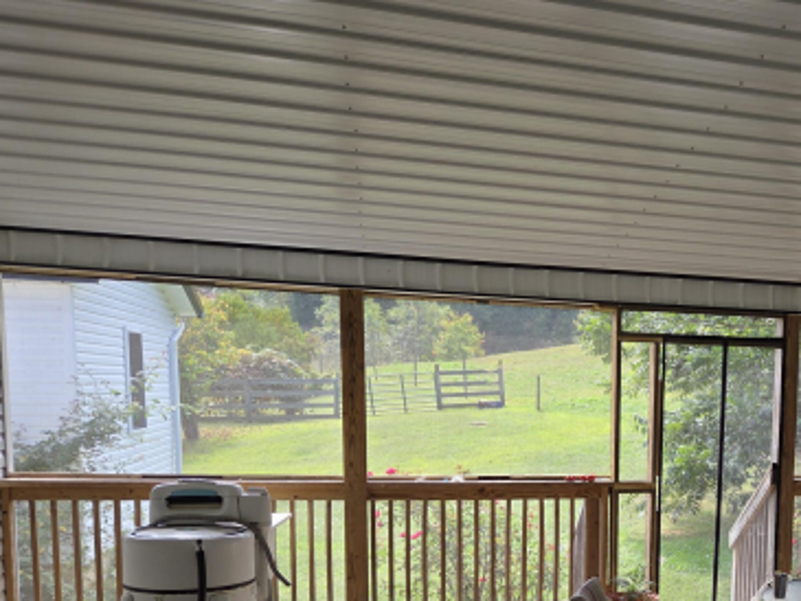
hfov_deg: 41.1
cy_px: 511
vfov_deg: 33.0
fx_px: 972
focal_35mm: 42
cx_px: 730
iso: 80
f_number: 1.8
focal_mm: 5.4
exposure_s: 1/645
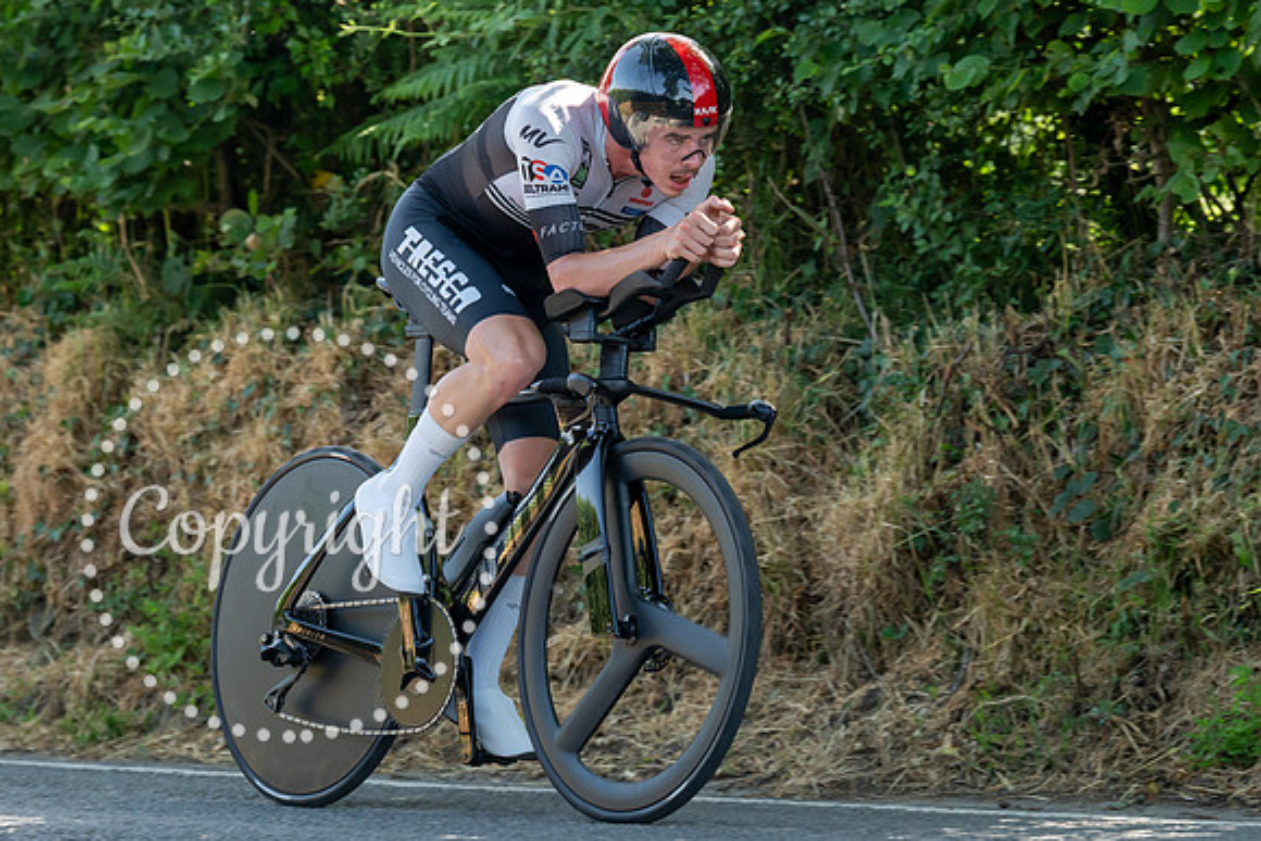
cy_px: 394
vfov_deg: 8.3
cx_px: 618
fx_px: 5788
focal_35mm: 165
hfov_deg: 12.4
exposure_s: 1/1000
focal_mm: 109
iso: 1250
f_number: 4
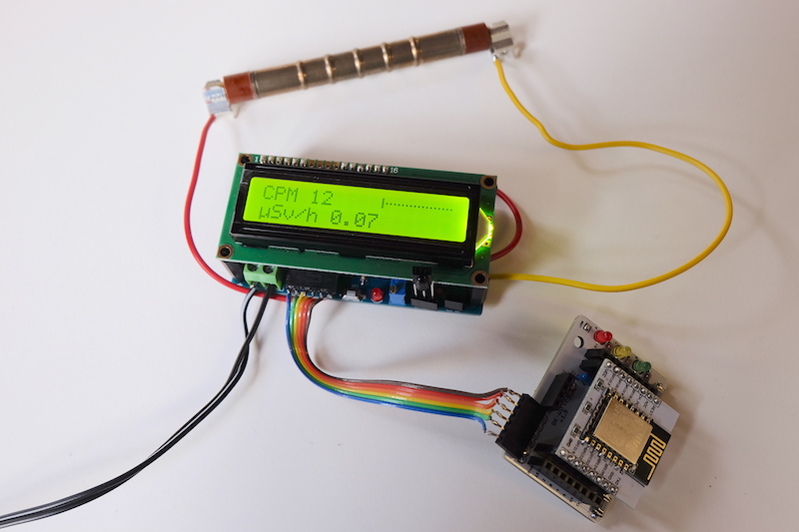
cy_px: 266
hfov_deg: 58.7
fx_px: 710
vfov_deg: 41.1
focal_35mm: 32
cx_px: 400
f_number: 5
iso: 200
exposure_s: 1/20
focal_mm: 21.1
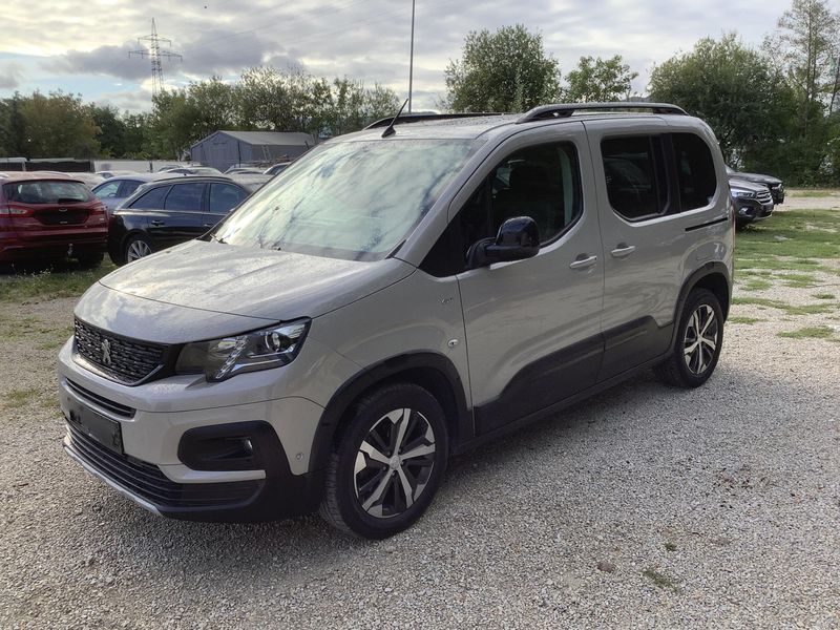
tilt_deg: -11.4
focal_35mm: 31
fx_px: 752
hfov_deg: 58.4
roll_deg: +0.3
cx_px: 420
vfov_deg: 45.4
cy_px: 315
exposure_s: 1/519
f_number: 2.4
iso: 25
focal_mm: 3.3
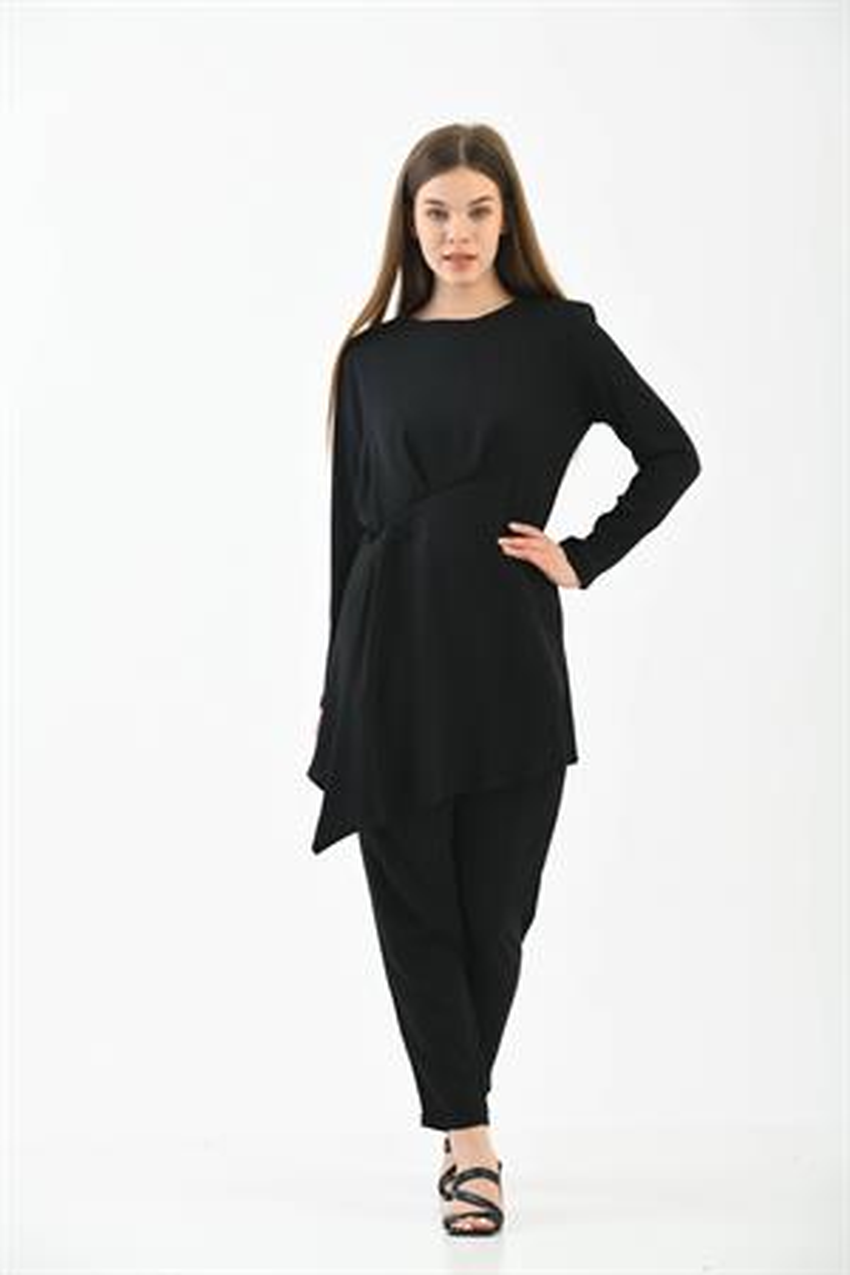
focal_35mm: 116
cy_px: 638
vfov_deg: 17.6
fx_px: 4108
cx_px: 425
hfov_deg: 11.8
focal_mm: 116
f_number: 7.1
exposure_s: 1/160
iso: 100
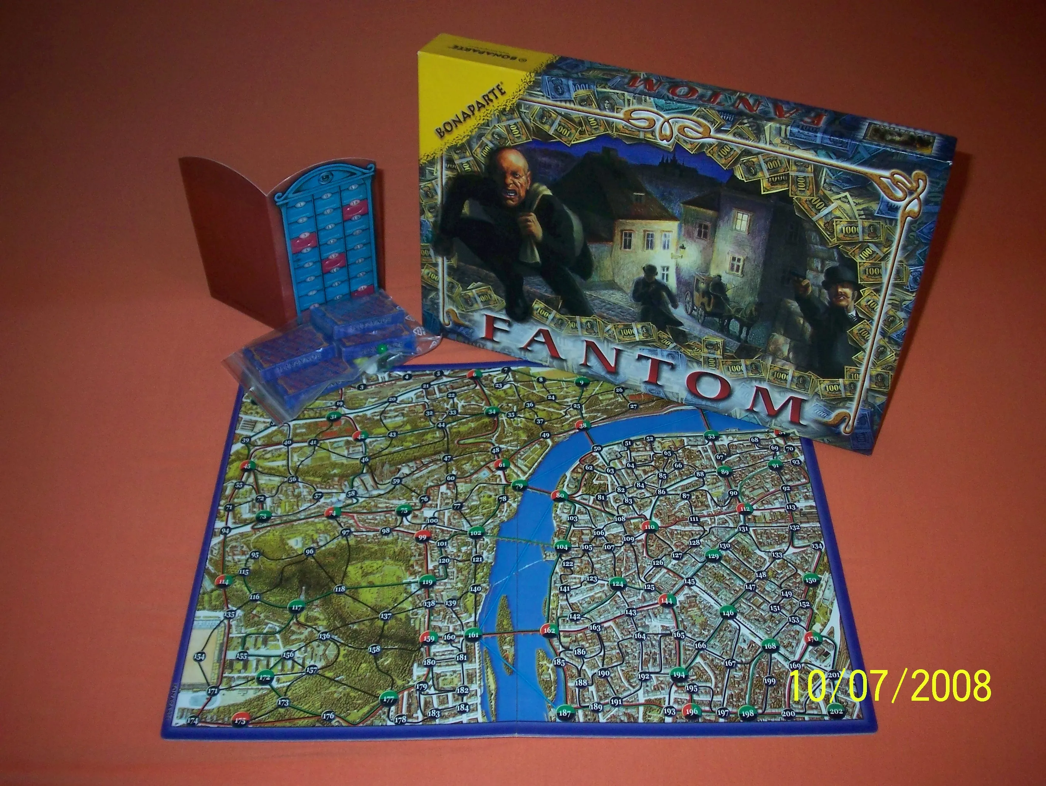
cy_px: 393
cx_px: 523
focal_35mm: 38
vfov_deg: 37.8
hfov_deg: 48.9
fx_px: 1149
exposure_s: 1/60
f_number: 3.9
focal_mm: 6.3
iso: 200
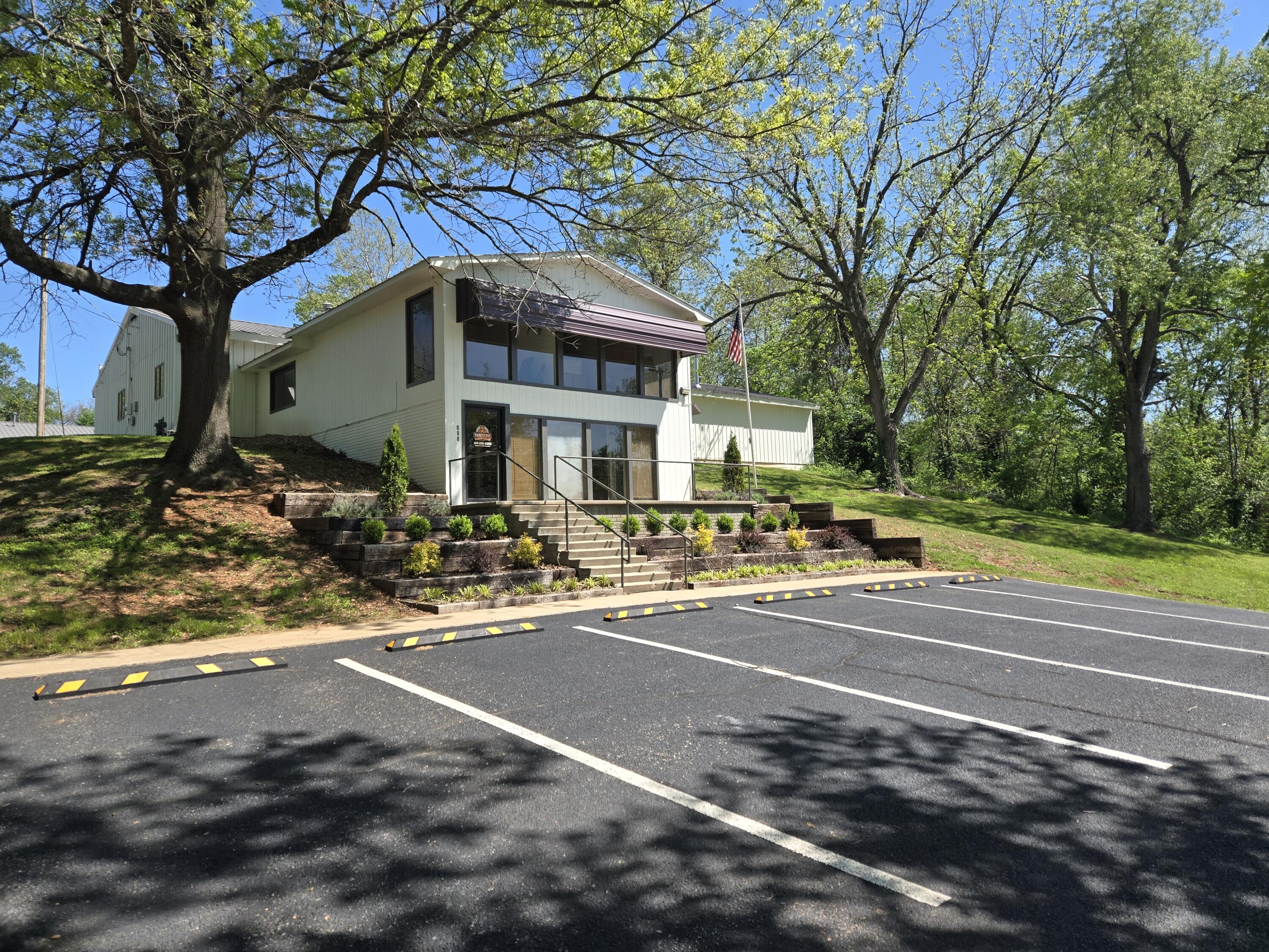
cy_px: 476
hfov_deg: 73.9
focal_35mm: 23
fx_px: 843
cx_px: 634
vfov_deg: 58.9
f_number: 1.8
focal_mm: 5.4
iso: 64
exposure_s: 1/2921
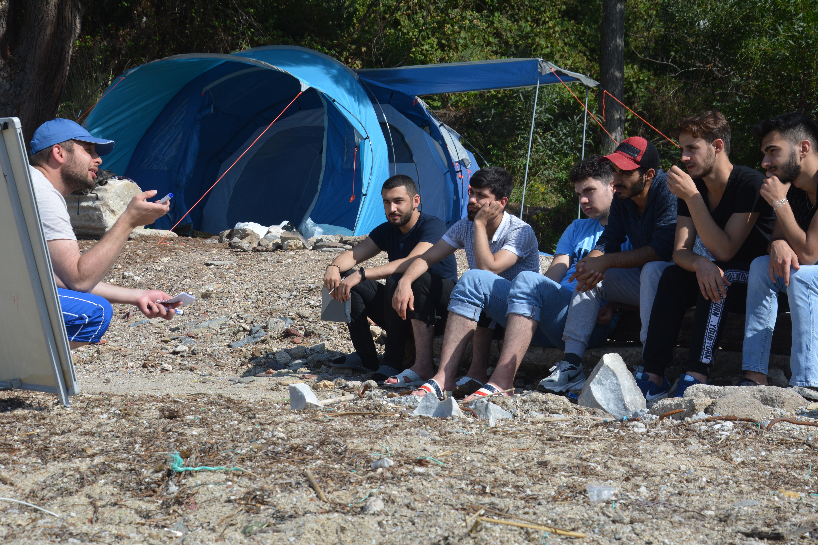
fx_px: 1772
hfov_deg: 26.0
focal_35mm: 78
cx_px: 409
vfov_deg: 17.5
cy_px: 272
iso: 100
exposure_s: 1/160
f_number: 9
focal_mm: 52
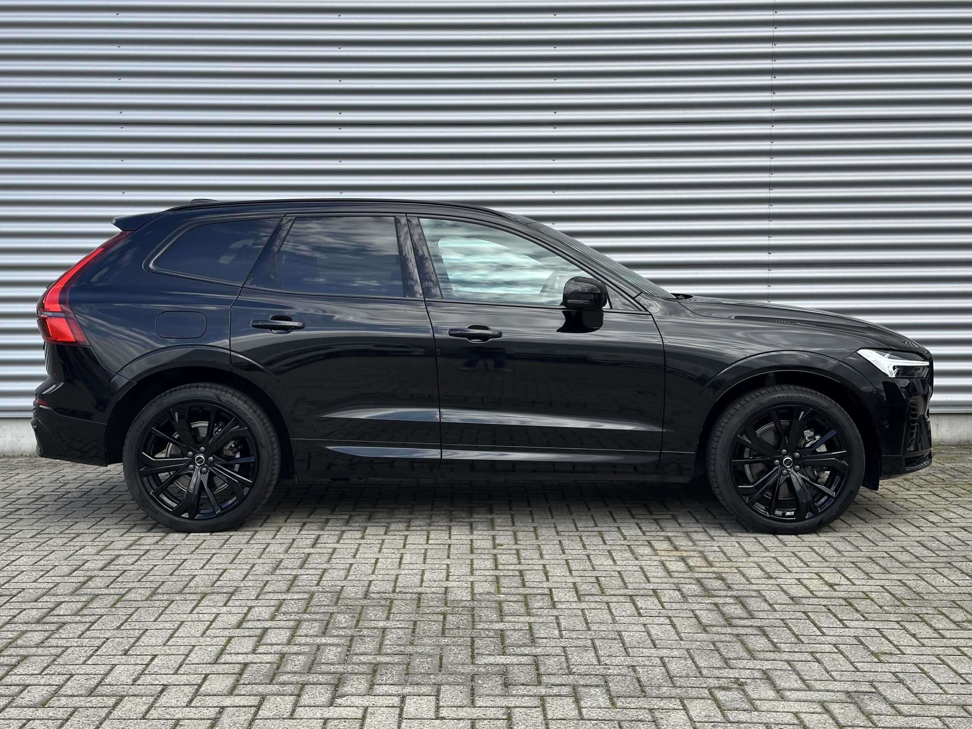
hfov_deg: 39.7
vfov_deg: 30.3
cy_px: 364
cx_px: 486
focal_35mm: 48
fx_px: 1348
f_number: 1.78
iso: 64
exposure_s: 1/1453
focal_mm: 6.86
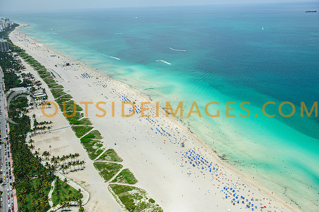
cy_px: 106
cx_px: 160
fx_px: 283
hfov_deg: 58.7
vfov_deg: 41.1
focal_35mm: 32
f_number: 5
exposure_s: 1/2000
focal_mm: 32
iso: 250
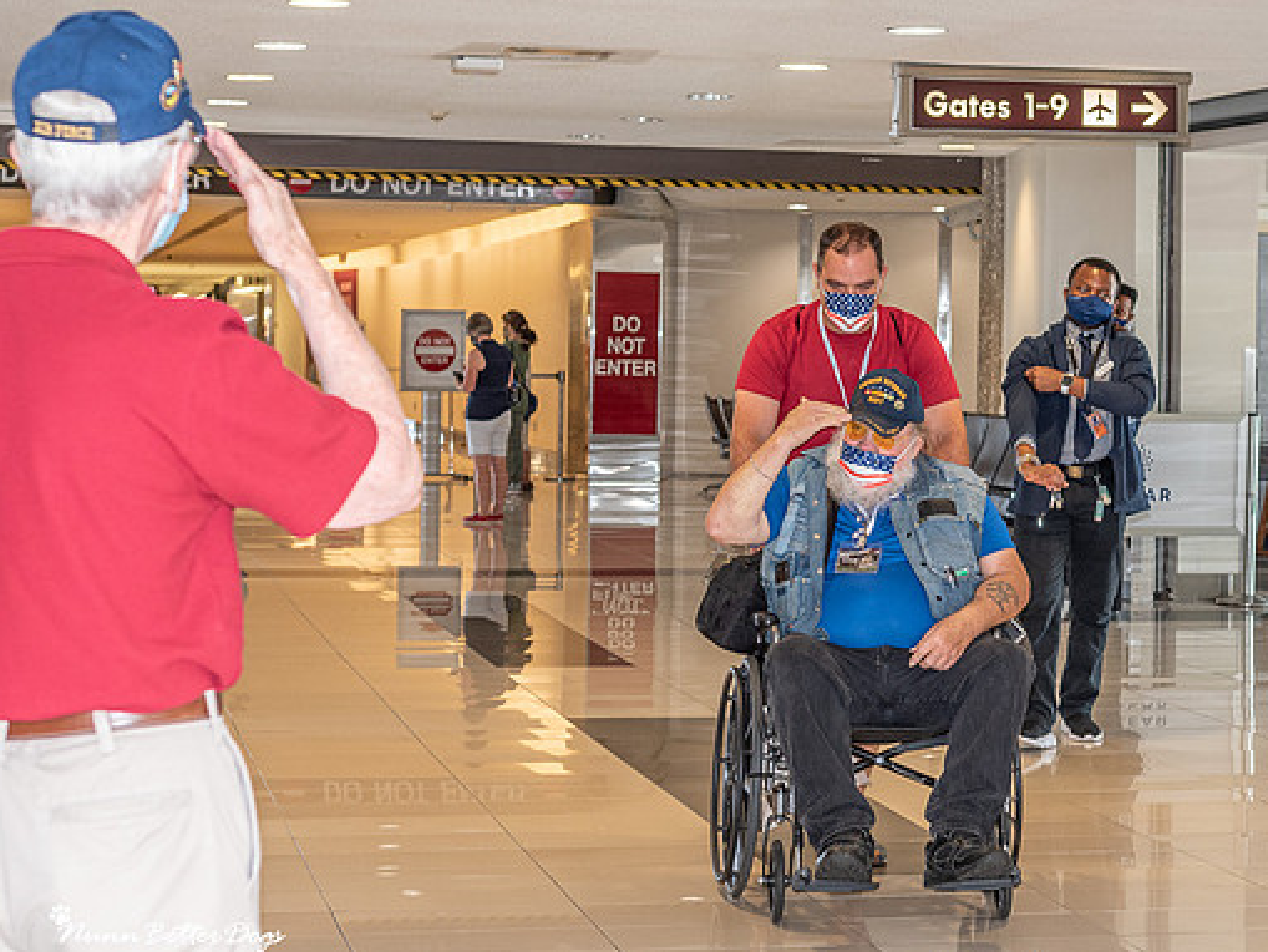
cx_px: 866
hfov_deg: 22.6
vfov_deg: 17.2
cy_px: 478
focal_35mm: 86
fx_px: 3151
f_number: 4.5
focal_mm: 50
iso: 640
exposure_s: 1/80
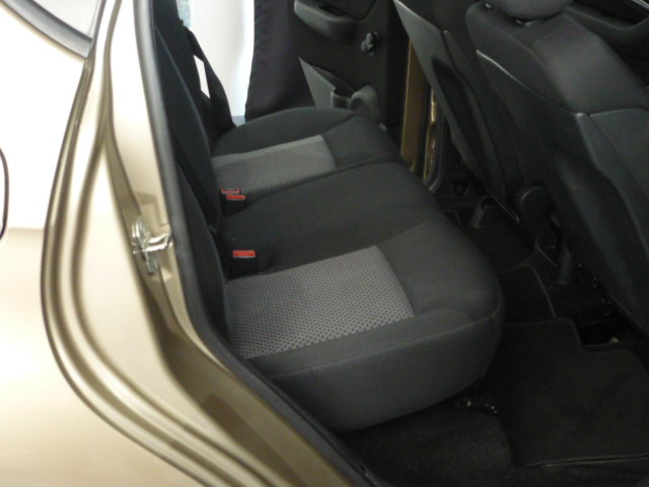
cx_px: 324
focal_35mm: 46
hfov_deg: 41.2
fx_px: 862
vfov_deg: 31.5
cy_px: 244
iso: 400
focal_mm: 5.5
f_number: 2.8
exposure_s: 1/25
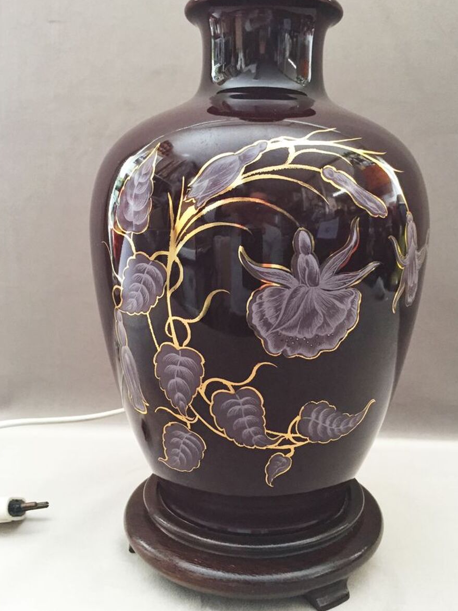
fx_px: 582
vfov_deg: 55.3
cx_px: 248
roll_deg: -1.6
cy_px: 295
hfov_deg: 42.9
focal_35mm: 33
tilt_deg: -7.4
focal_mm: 4.15
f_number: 2.2
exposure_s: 1/33
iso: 200
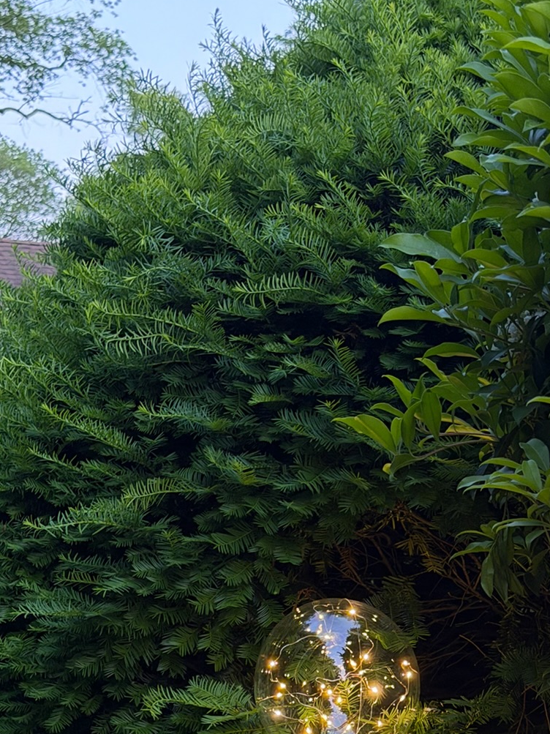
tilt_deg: -1.3
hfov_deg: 15.0
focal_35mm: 98
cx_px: 467
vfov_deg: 19.5
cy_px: 703
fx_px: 2077
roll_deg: -0.4
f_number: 1.78
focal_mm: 6.76
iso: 400
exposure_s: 1/40
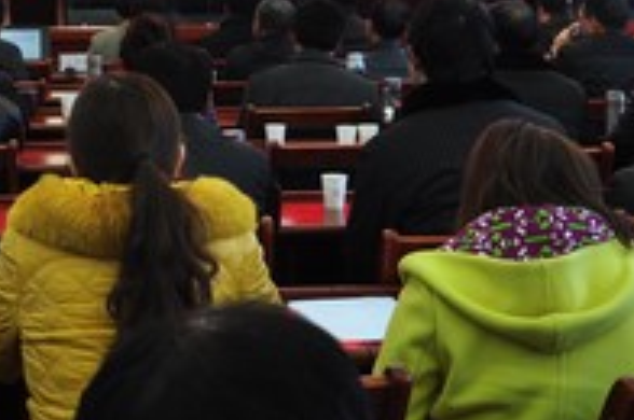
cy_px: 68
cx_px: 129
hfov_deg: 23.9
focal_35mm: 84
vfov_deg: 16.1
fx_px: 1477
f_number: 3.8
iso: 400
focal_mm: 22
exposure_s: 1/50
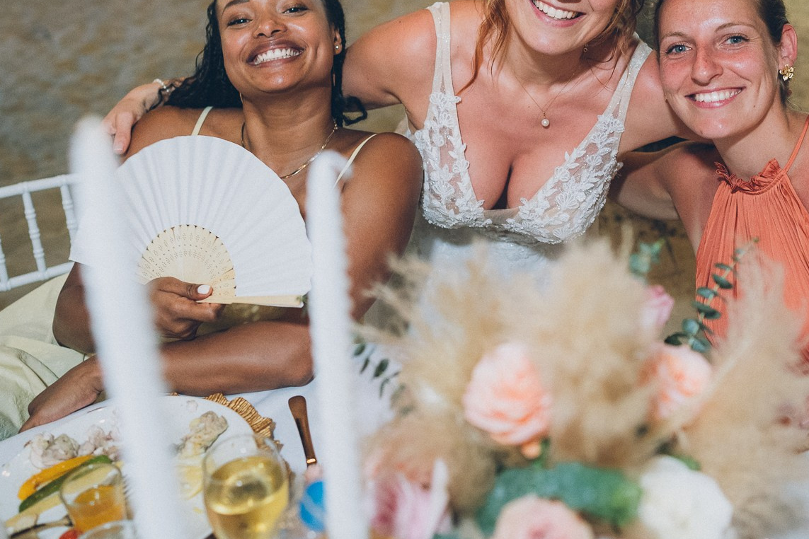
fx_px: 966
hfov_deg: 45.1
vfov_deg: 30.5
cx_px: 493
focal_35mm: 43
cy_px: 111
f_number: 2
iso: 2000
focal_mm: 24
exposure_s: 1/200
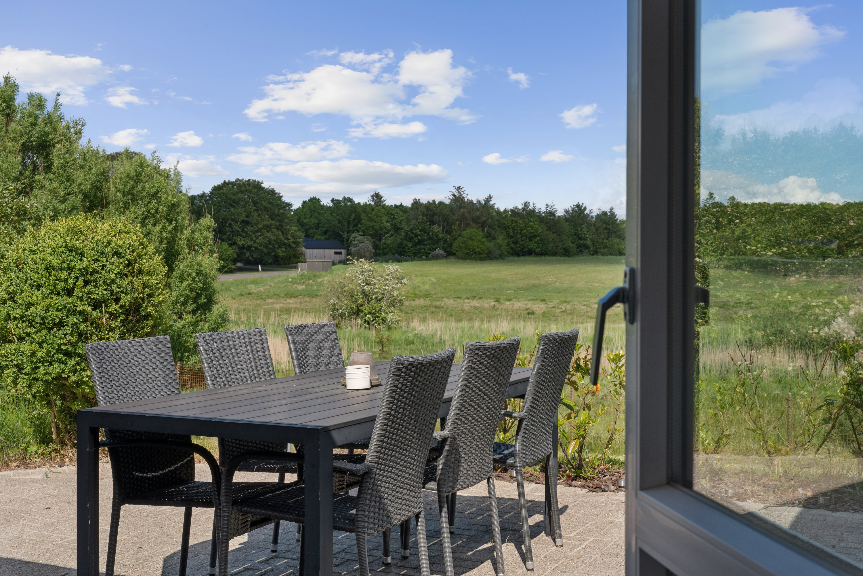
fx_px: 1103
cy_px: 288
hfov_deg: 42.7
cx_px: 432
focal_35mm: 46
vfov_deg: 29.2
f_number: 11
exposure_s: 1/500
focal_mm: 46
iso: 800
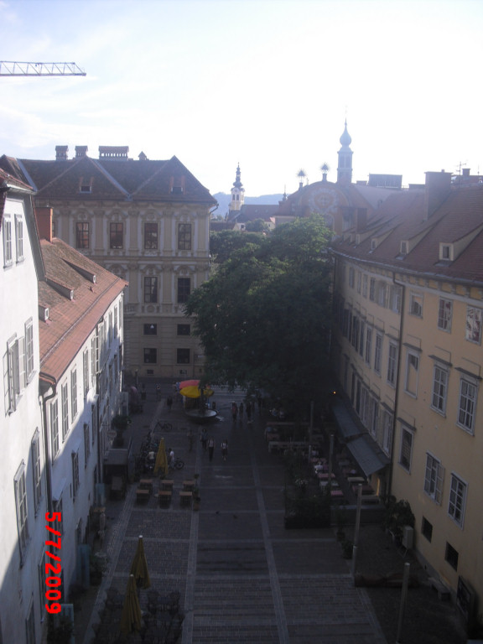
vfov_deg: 49.0
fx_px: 707
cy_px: 322
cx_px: 242
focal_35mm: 38
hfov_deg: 37.7
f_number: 2.8
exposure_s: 1/640
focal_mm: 6.2
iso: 64
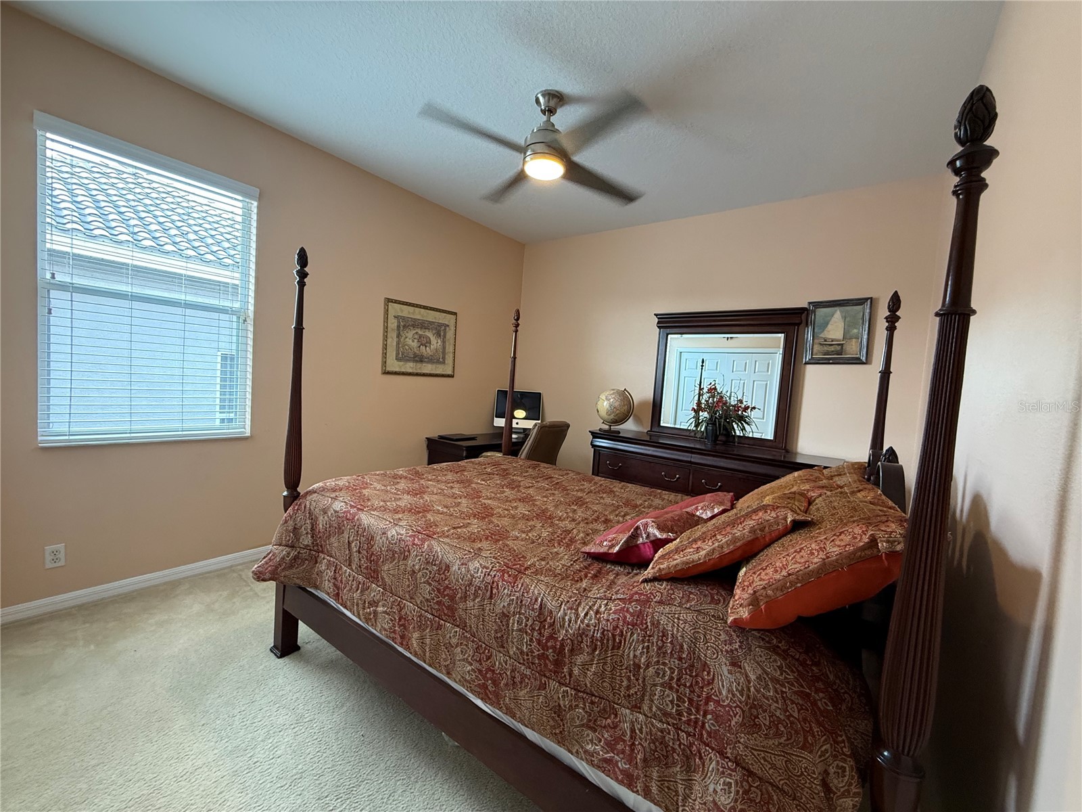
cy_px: 406
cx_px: 541
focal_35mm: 14
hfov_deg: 102.1
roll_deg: -4.1
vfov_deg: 85.7
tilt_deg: -2.2
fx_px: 438
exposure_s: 1/60
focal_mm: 2.22
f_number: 2.2
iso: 250
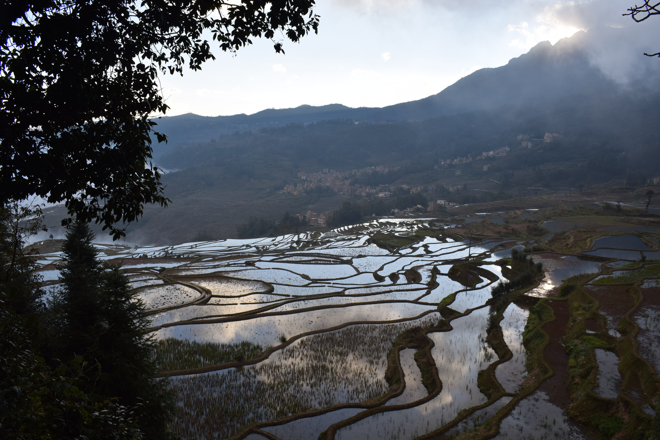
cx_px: 330
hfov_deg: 61.9
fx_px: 550
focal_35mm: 30
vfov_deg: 43.6
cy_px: 220
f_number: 11
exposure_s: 1/80
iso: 100
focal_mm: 20
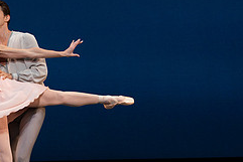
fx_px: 3120
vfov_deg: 3.0
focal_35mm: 462
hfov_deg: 4.4
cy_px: 69
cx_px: -44
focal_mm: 192
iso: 3200
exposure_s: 1/500
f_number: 8
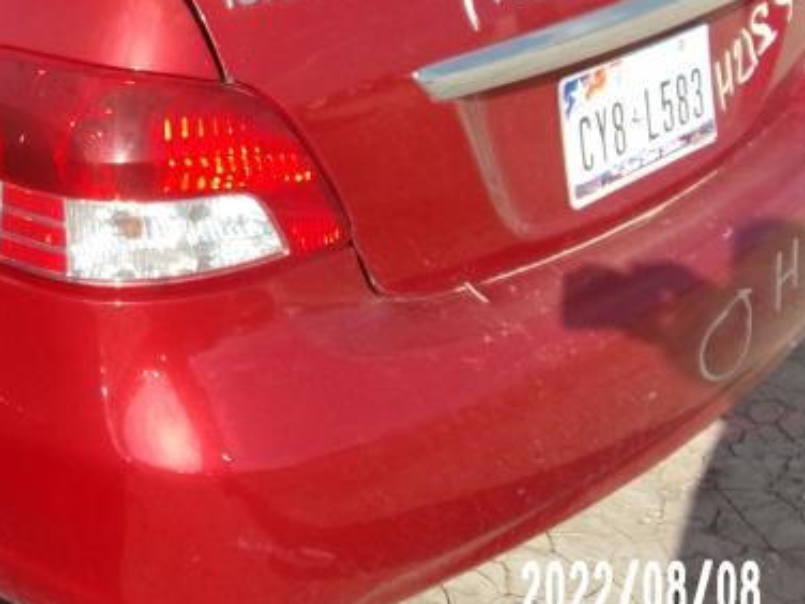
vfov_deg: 27.7
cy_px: 88
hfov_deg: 36.1
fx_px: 1186
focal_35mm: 51
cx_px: 152
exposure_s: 1/950
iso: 80
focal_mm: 4.3
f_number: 3.3
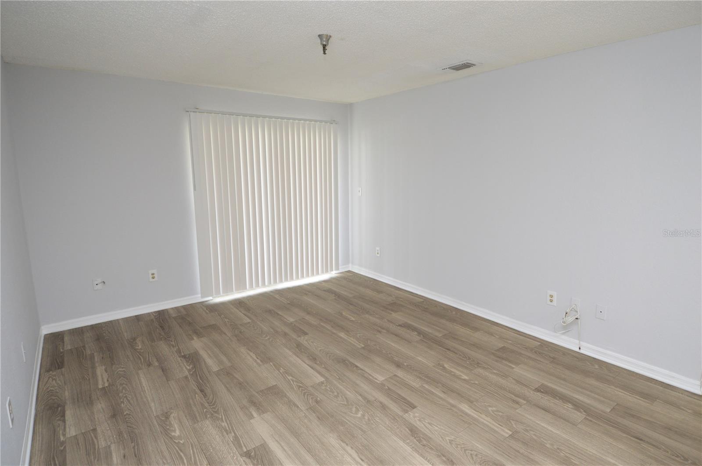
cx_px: 351
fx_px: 351
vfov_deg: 67.3
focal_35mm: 18
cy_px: 233
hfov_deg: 90.1
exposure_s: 1/60
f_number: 4
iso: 500
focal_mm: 12
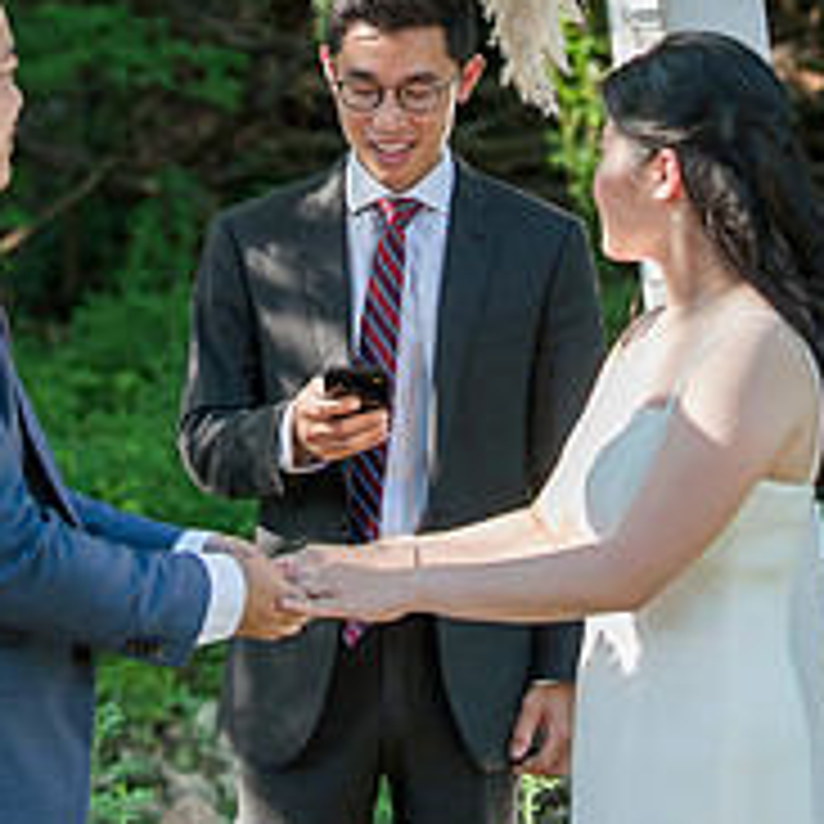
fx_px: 3932
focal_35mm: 146
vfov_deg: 11.8
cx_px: 367
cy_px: -122
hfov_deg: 12.0
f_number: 3.5
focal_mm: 70
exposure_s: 1/640
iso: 800
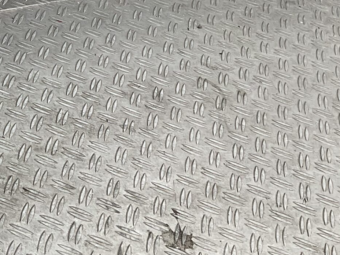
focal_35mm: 80
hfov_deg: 23.0
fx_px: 786
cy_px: -41
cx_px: -30
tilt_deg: -33.3
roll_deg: -11.9
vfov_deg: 17.7
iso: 16
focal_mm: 3
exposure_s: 1/139
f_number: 1.8
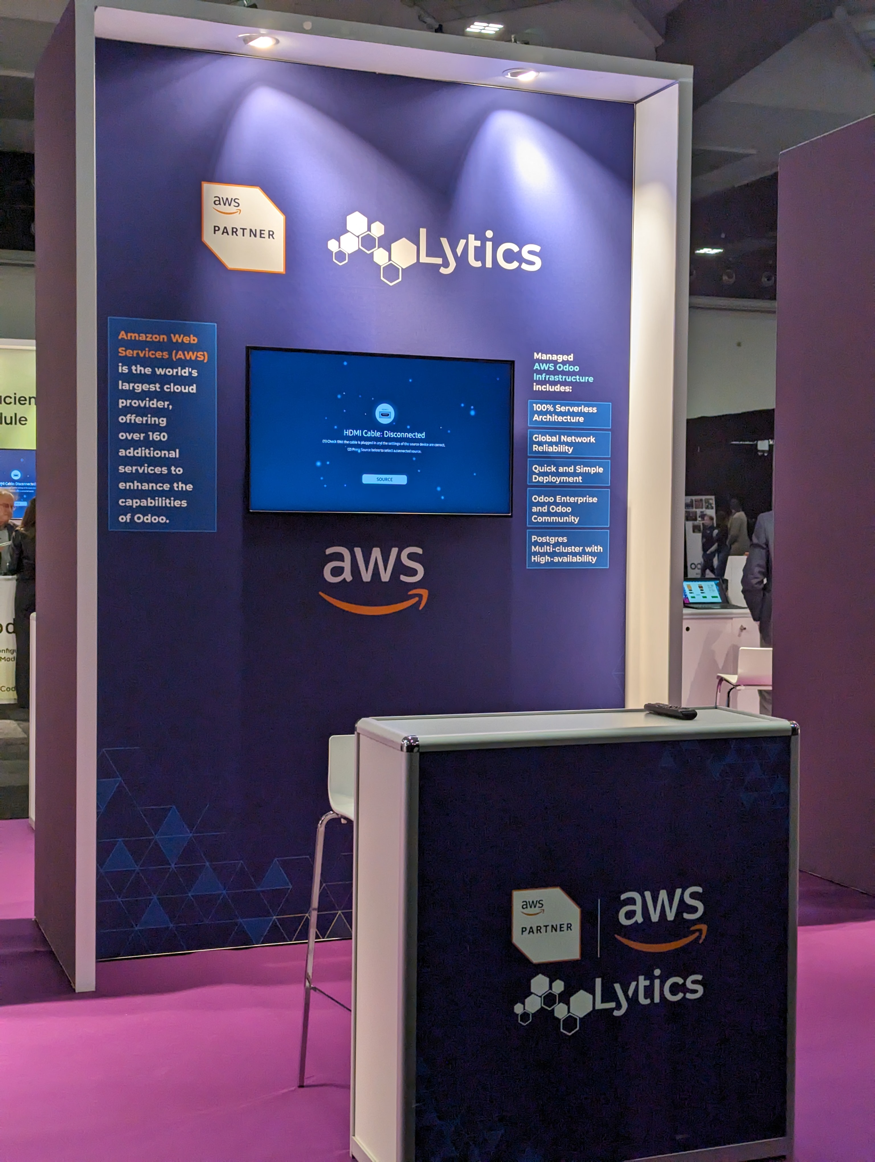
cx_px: 438
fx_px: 1614
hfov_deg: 30.3
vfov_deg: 39.6
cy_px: 581
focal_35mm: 48
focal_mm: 6.81
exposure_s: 1/261
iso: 222
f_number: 1.85
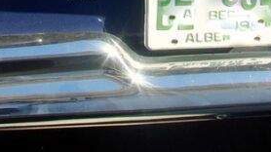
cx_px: 158
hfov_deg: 19.6
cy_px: -161
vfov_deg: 10.2
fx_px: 783
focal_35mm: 109
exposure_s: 1/125
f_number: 6.7
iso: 100
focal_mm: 18
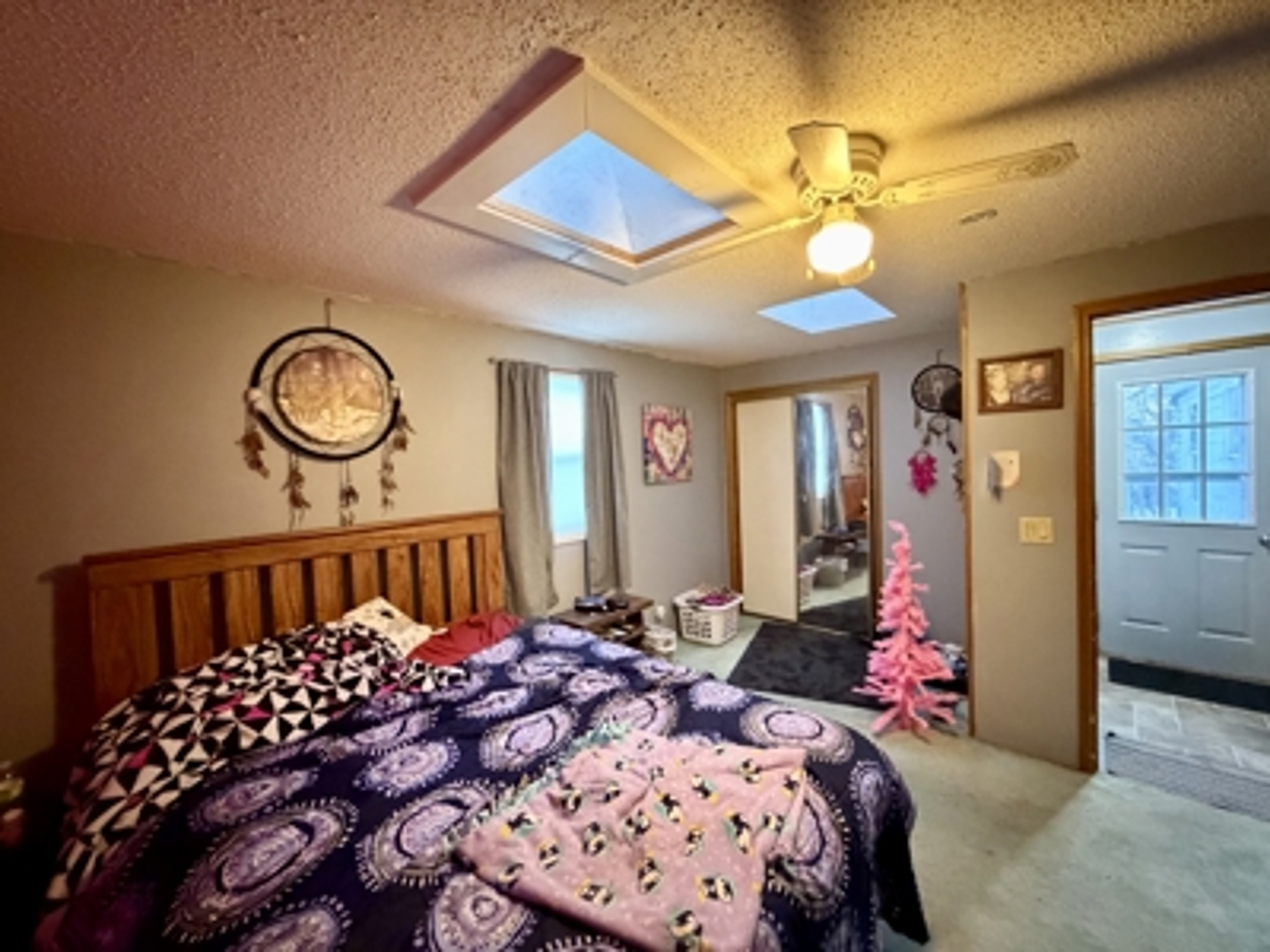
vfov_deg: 85.7
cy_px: 476
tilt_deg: -1.9
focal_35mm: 14
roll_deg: +2.2
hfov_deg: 102.1
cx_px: 635
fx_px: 514
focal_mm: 2.22
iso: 2000
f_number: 2.2
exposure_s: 1/30
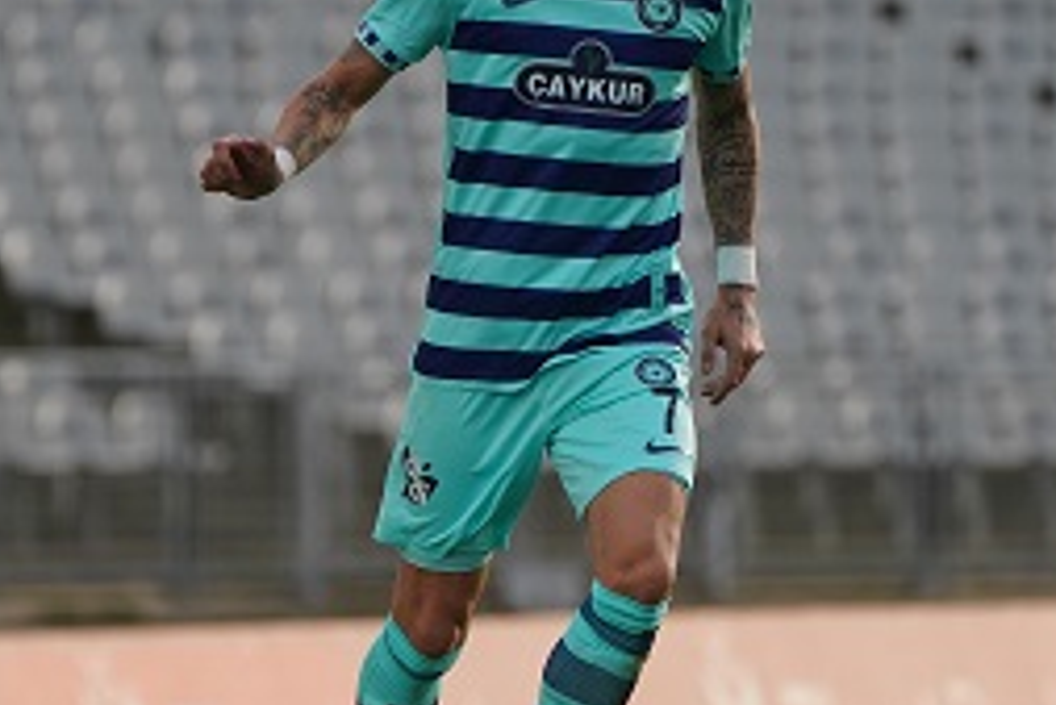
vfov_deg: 1.5
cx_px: 367
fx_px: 27852
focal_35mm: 949
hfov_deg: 2.2
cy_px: 430
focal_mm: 400
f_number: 5.6
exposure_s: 1/2000
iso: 1000
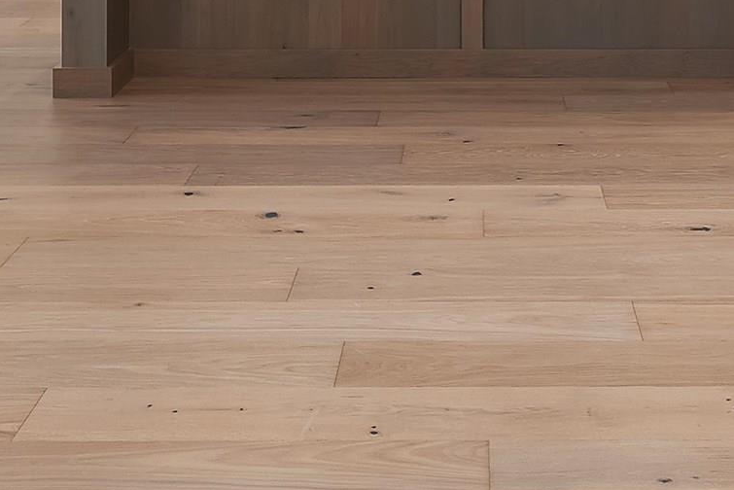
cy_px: -268
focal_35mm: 61
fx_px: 1244
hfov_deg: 32.6
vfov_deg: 19.2
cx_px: 480
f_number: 6.3
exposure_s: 1/2
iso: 320
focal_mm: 10
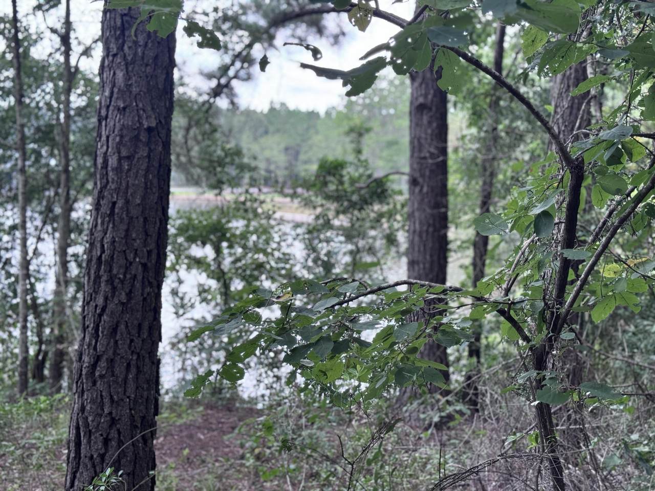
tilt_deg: -4.7
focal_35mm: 48
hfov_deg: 39.7
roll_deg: -1.5
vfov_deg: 30.3
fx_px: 908
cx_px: 328
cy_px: 246
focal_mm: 6.76
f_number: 1.78
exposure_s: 1/218
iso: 50
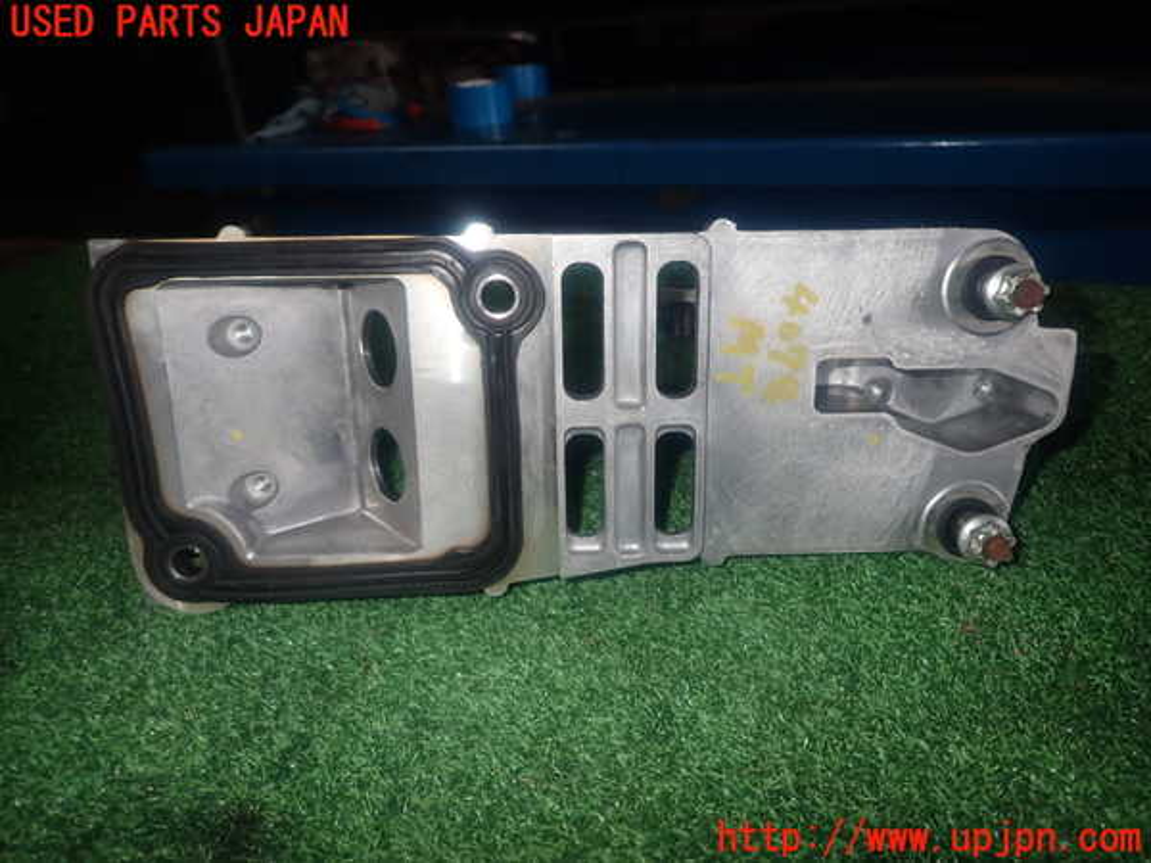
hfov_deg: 69.4
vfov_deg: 54.9
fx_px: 831
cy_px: 432
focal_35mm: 25
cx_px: 576
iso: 200
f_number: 5.6
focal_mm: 4.5
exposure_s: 1/30
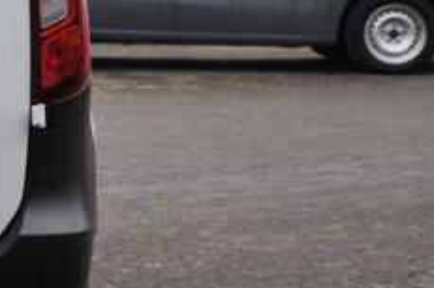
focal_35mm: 208
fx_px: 2502
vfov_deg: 6.6
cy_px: 4
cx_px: -314
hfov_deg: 9.5
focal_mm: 40
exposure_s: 1/125
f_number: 5.6
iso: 320
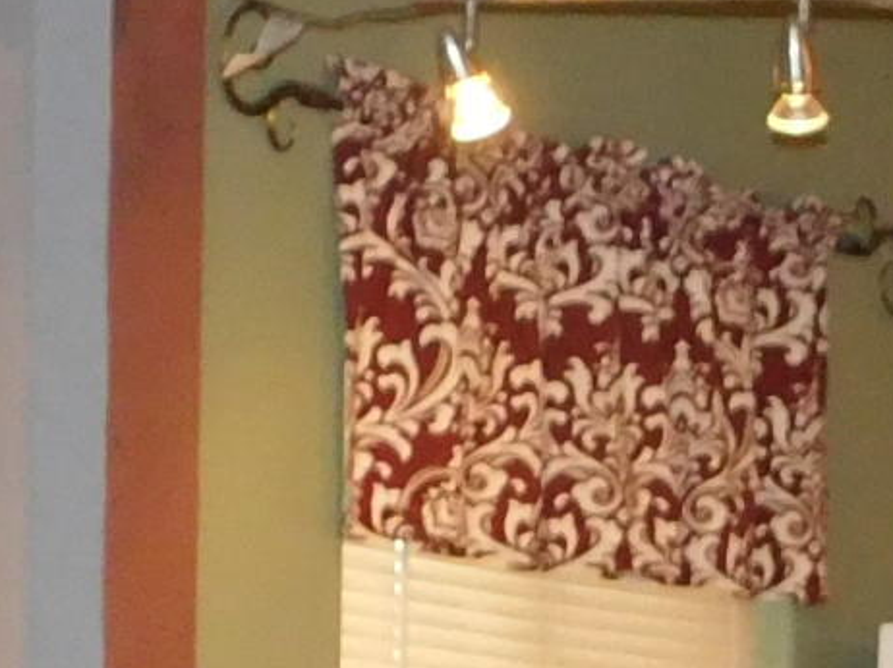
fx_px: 6033
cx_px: 1902
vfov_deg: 6.2
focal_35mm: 234
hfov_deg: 8.0
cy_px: 1207
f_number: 3.5
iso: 360
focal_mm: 6.3
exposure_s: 1/30
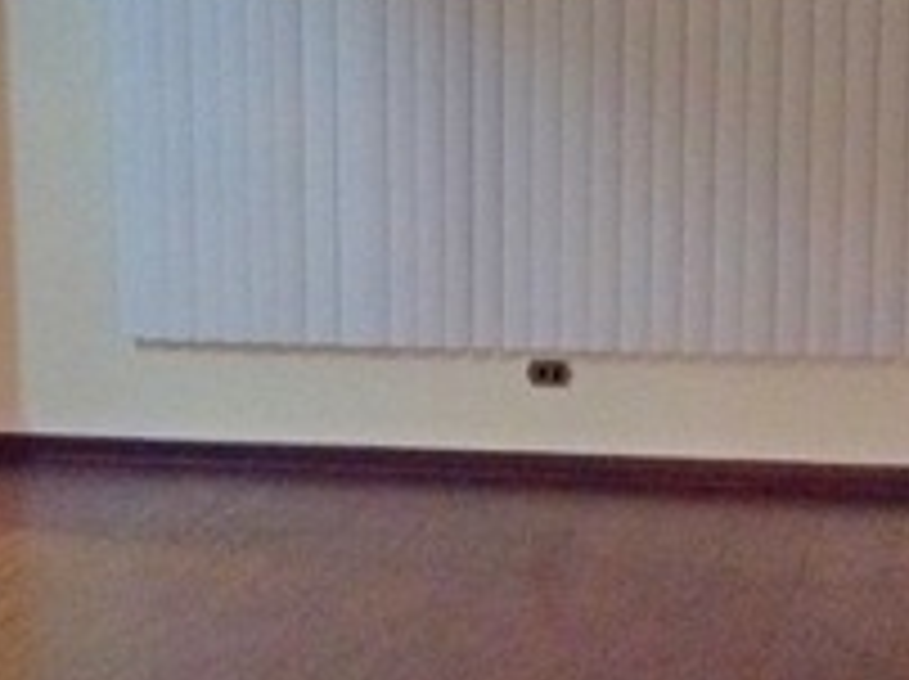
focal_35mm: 111
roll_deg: -1.0
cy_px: 432
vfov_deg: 13.3
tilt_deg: -11.1
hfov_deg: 17.6
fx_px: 2911
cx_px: 216
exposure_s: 1/15
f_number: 2.4
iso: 500
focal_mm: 4.28
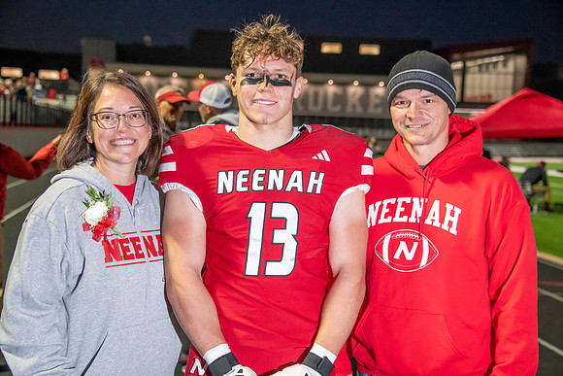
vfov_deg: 18.9
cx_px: 282
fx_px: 1126
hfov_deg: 28.1
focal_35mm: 72
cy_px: 188
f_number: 5.6
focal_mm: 72
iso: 5000
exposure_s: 1/160
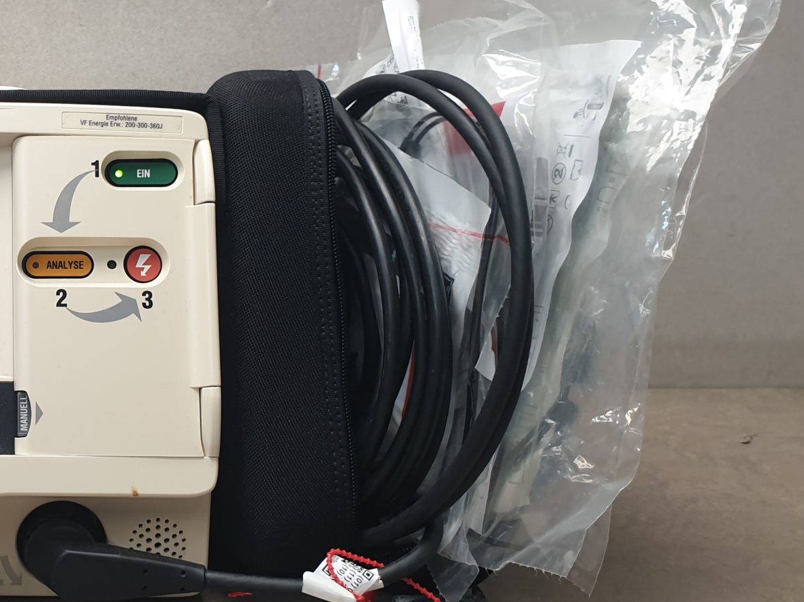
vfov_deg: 26.1
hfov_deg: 31.0
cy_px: 266
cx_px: -57
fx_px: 1300
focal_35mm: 56
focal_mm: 4.3
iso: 80
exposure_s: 1/50
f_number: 2.4
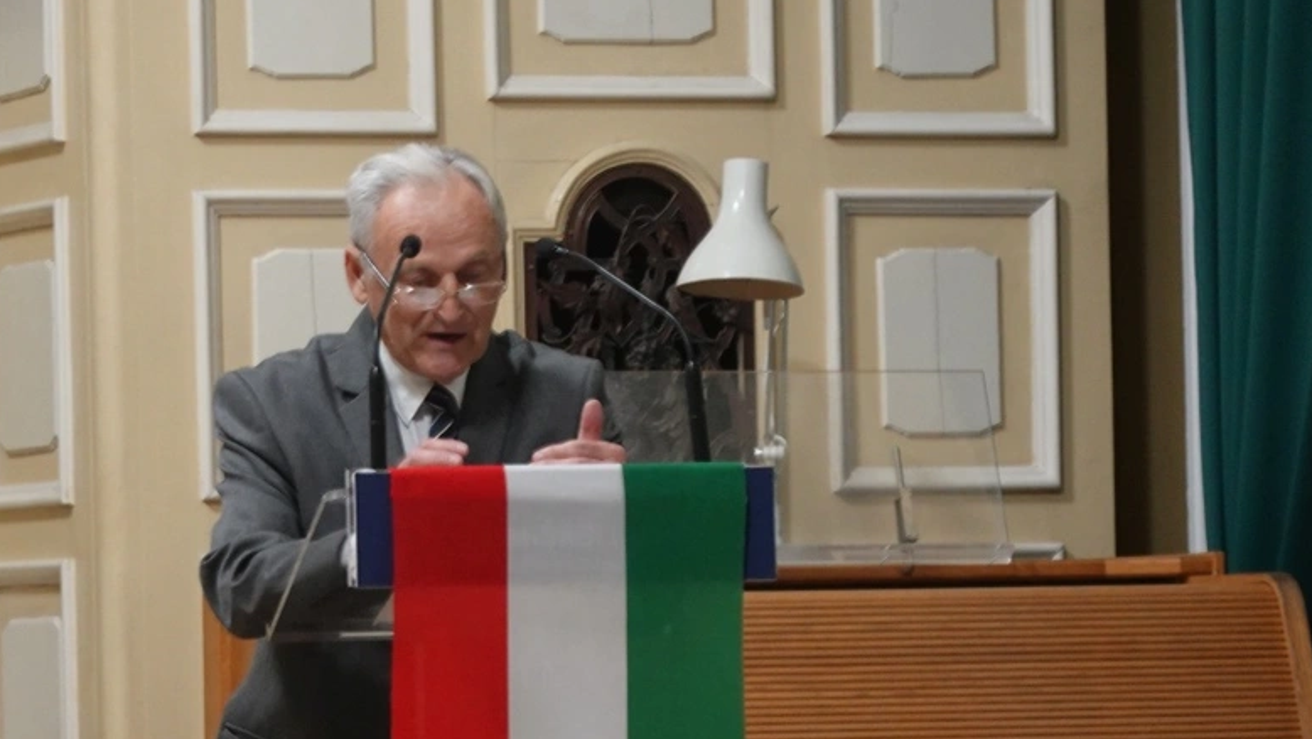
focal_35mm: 259
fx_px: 9012
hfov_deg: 8.3
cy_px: 542
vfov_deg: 4.7
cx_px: 336
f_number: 4.5
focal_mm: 53.6
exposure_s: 1/25
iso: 800
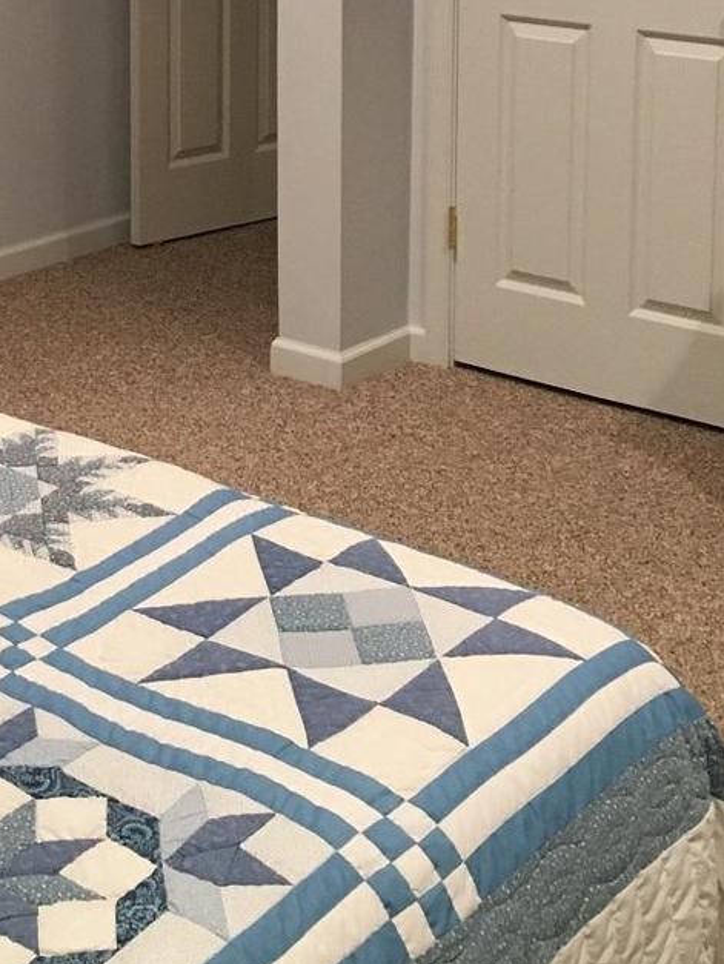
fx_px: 1978
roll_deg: +0.1
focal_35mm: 71
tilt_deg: -9.2
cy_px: 12
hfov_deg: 20.5
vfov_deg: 26.0
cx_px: 123
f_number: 2.2
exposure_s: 1/30
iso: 125
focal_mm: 4.15
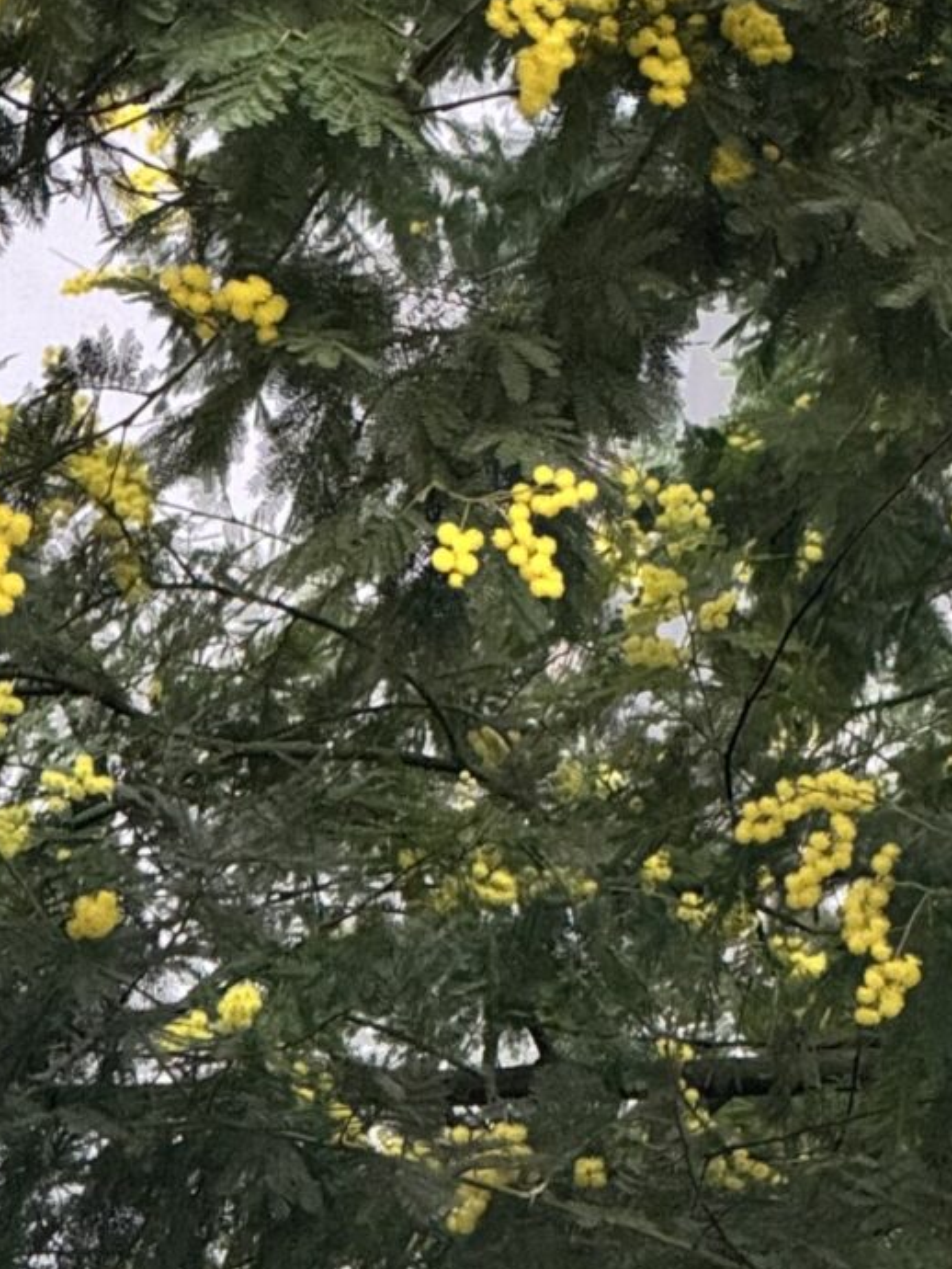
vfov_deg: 5.5
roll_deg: -12.0
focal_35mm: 356
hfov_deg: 4.2
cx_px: 719
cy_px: -280
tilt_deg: +17.5
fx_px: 13046
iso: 200
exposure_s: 1/99
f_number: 2.8
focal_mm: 15.66
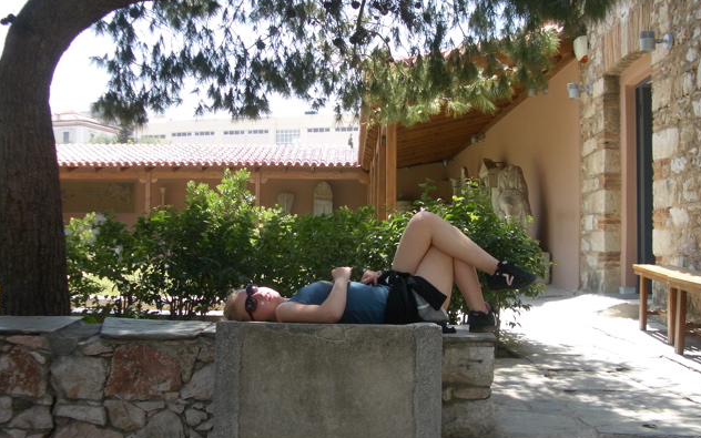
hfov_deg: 45.3
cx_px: 353
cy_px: 222
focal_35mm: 44
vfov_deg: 29.2
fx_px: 841
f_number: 2.8
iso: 50
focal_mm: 6.8
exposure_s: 1/320
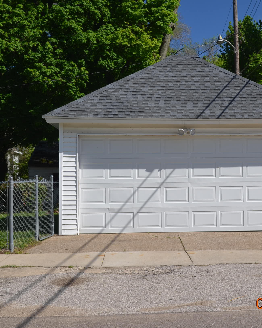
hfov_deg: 23.7
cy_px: 164
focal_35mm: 64
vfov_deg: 29.6
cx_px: 177
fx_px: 620
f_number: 8
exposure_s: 1/250
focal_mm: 30
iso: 180
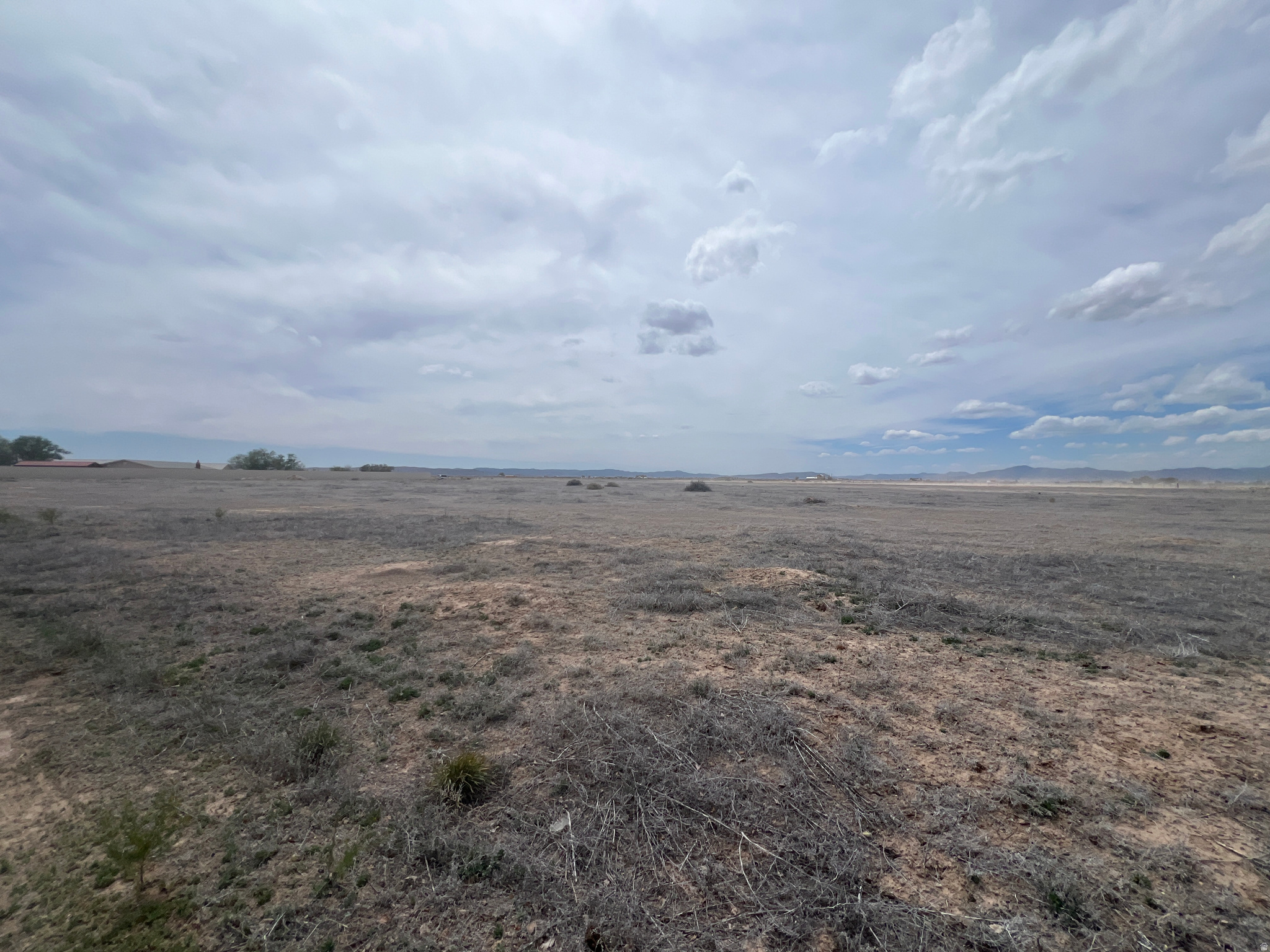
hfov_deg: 106.2
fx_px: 477
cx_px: 635
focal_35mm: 13
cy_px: 476
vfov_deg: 89.9
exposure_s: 1/5525
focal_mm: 1.57
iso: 40
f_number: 1.8
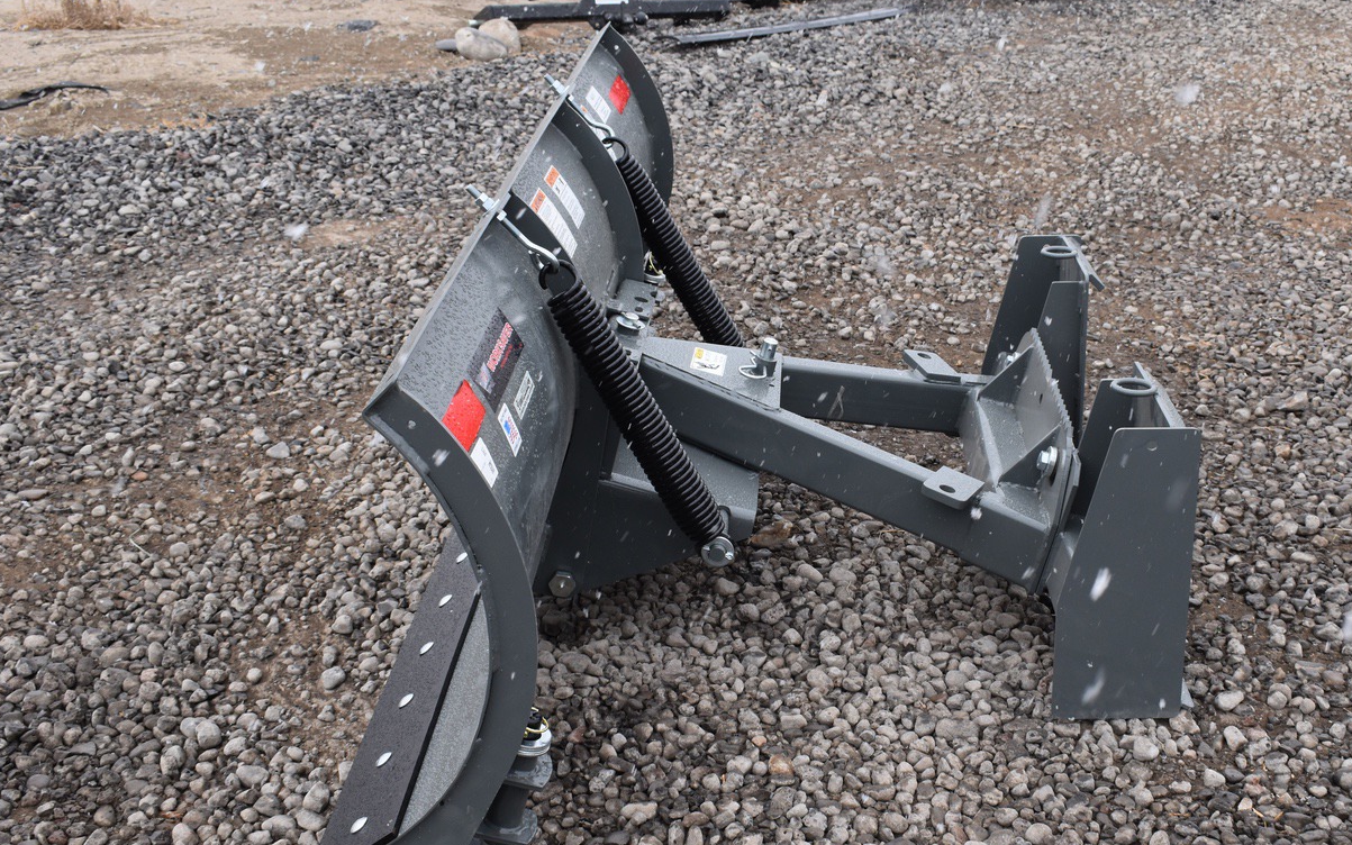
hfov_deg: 41.9
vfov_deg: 27.0
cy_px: 515
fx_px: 1755
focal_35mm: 48
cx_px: 807
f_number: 8
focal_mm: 25
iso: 360
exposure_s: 1/250
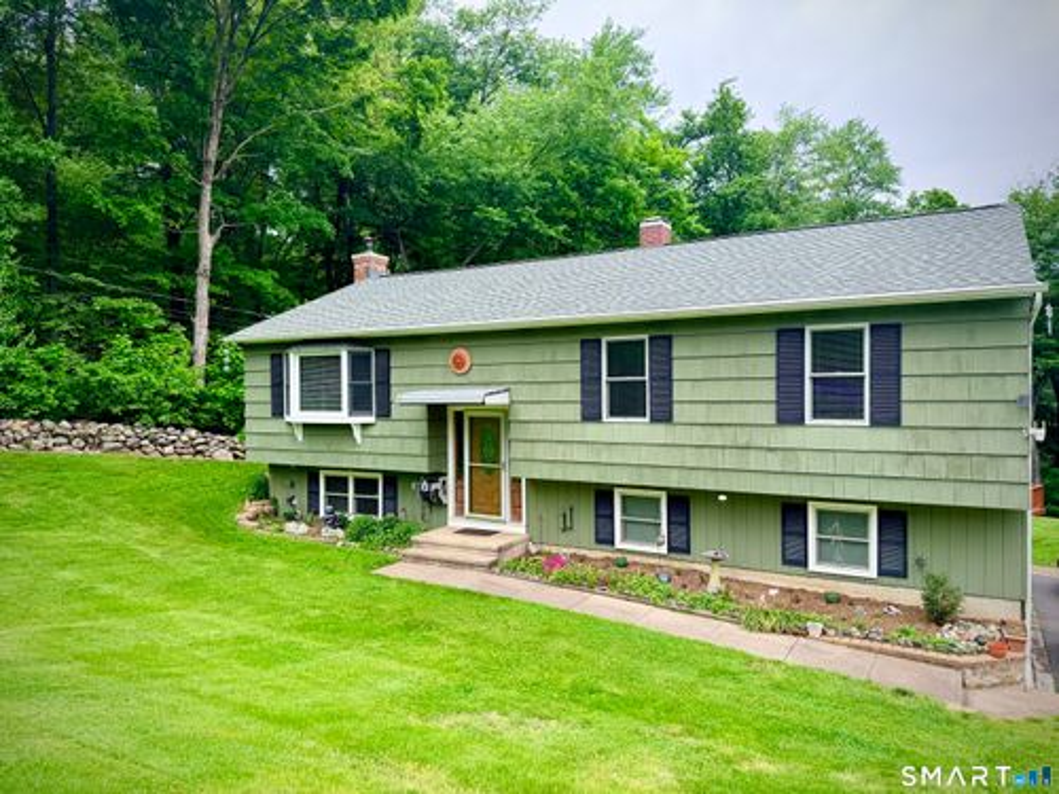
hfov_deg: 71.6
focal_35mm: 24
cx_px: 530
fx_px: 734
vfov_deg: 56.8
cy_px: 397
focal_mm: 6.76
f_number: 1.78
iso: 100
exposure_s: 1/1139
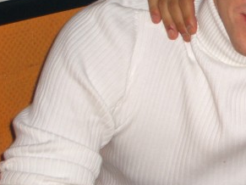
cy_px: 67
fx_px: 1328
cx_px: 335
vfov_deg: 7.9
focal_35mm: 187
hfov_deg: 10.3
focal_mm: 14.2
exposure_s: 1/60
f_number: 4
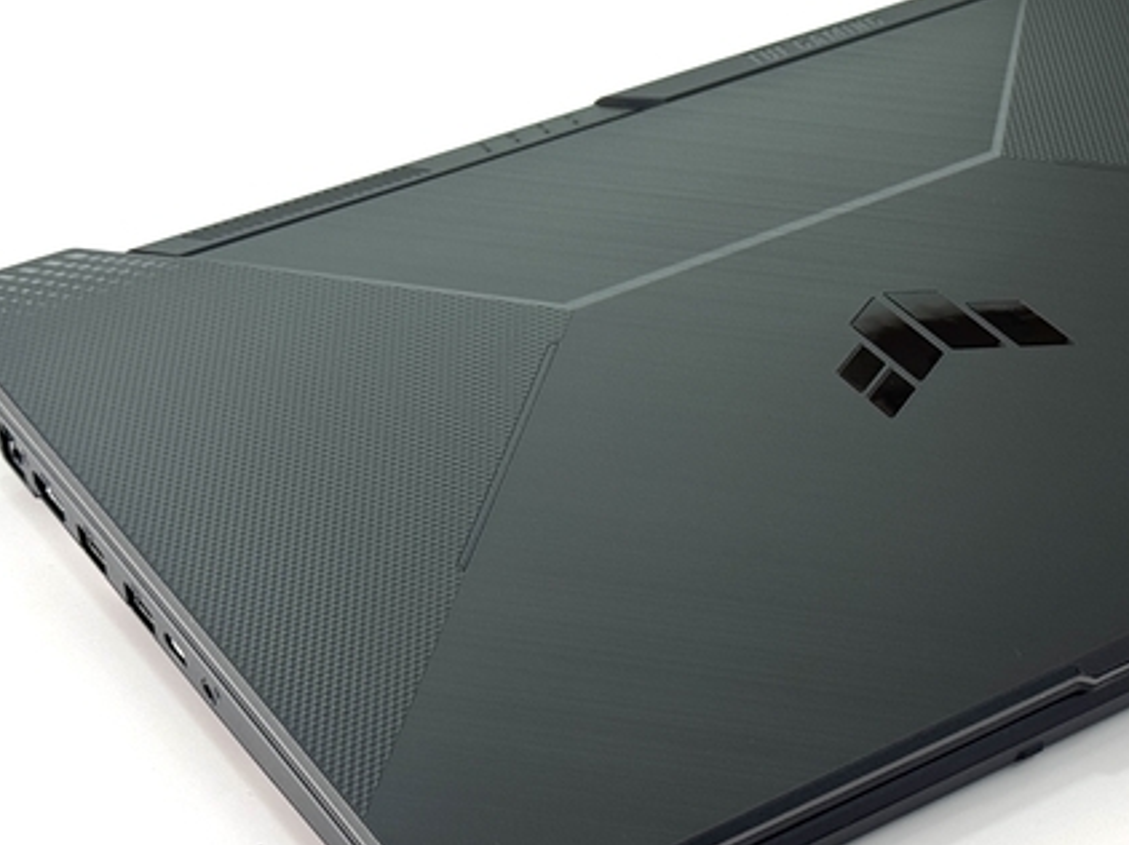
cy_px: 364
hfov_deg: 21.3
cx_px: 891
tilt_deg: -32.3
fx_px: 2966
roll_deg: +1.9
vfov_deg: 16.2
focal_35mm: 91
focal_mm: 6.76
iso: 64
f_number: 1.78
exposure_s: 1/166
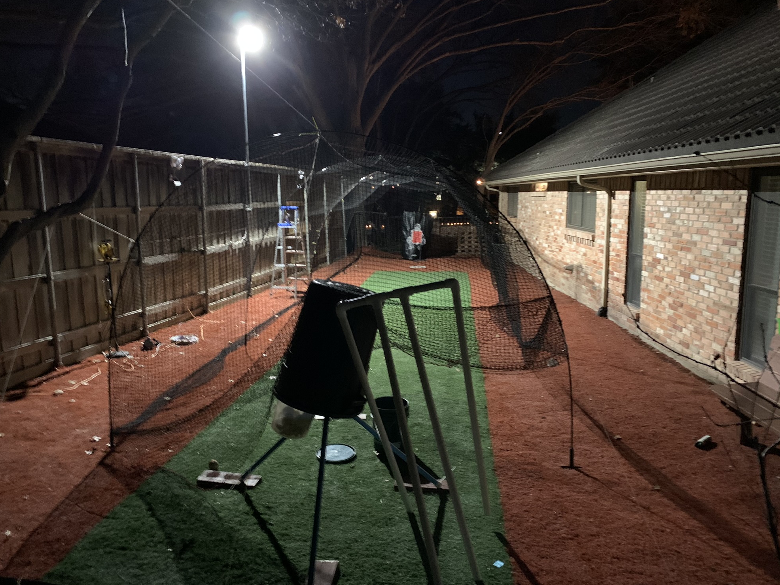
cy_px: 294
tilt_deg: -9.1
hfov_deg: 65.3
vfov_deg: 51.4
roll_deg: +1.2
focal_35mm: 27
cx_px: 376
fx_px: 608
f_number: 1.8
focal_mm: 4.25
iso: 640
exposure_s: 1/15
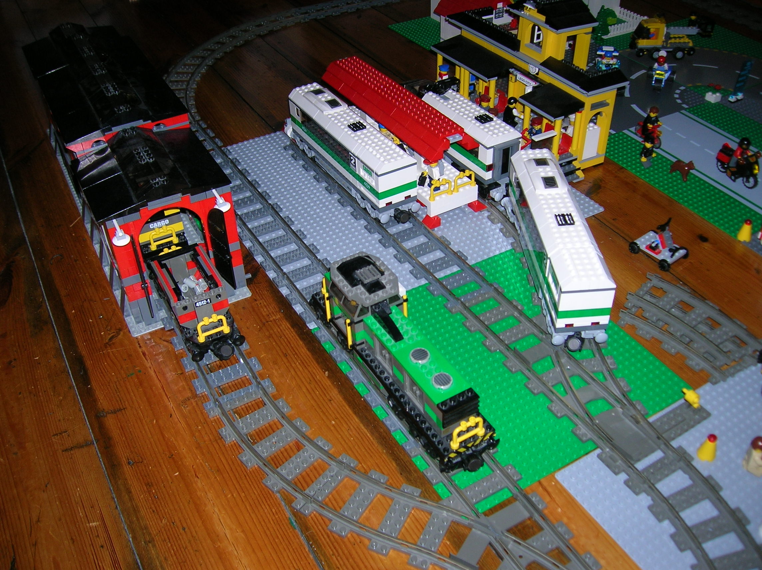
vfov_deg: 41.7
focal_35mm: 34
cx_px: 381
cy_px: 285
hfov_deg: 54.0
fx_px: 748
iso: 50
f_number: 2.9
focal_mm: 5.7
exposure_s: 1/60.1
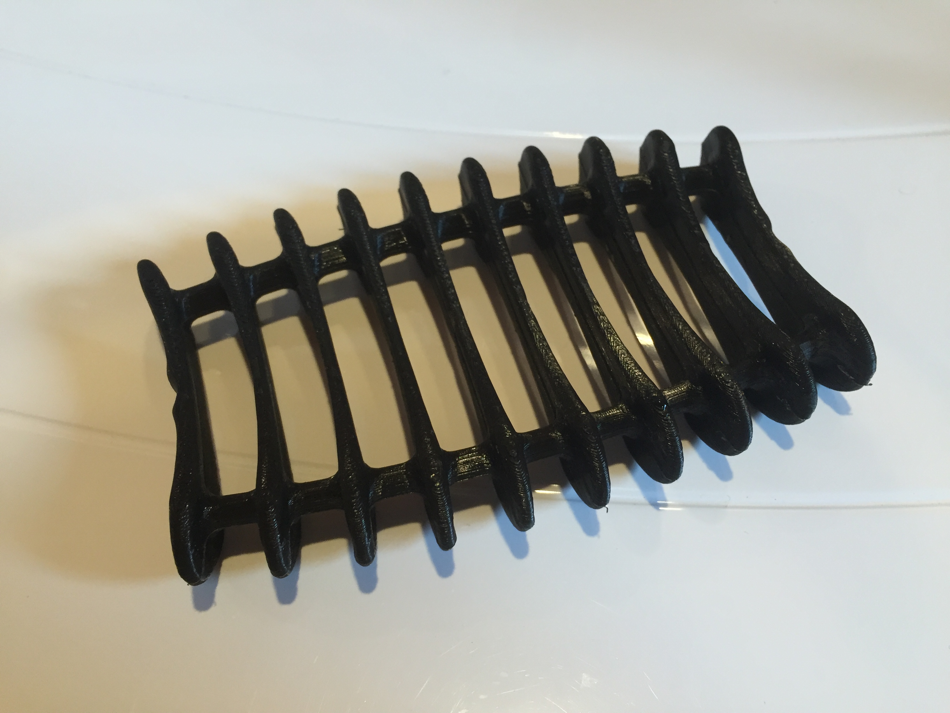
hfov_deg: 61.7
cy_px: 356
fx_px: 796
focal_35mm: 29
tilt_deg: -60.6
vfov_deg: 48.2
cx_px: 475
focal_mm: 4.15
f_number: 2.2
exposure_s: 1/33
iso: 125
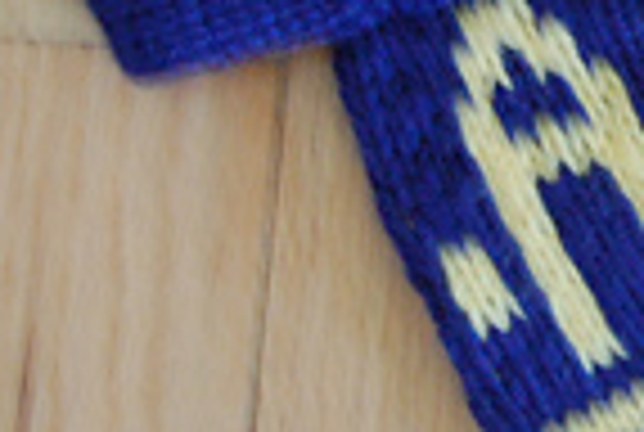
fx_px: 4553
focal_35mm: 254
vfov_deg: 5.4
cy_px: -261
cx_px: 1229
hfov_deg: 7.8
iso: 1400
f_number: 4.8
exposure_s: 1/8
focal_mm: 38
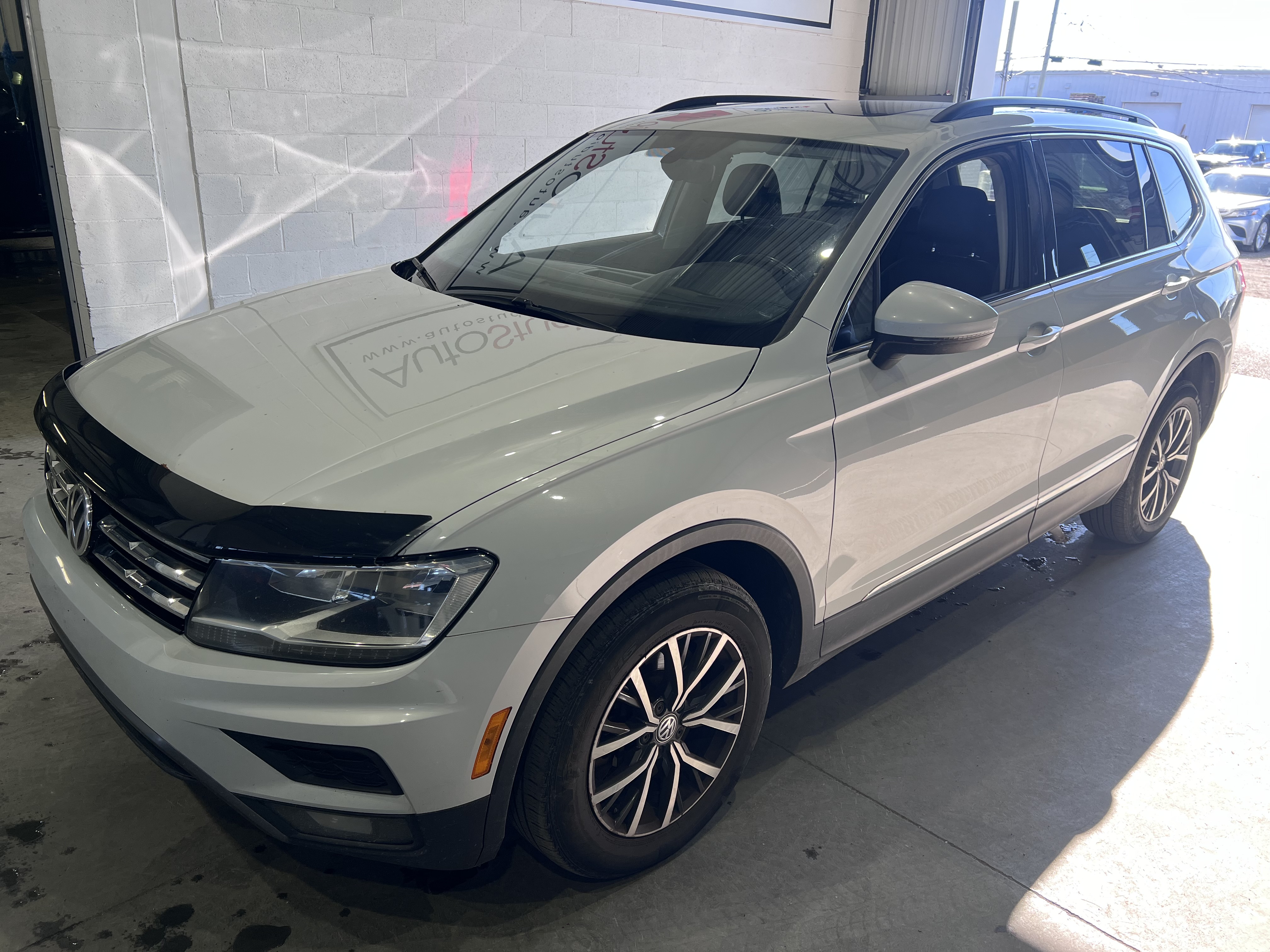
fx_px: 954
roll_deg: -1.5
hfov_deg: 67.3
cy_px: 476
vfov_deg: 53.1
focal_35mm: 26
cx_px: 635
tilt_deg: -20.0
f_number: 1.5
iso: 50
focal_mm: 5.7
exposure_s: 1/317
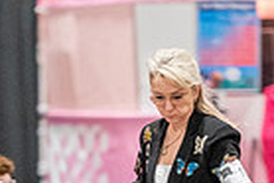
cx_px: 156
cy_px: 274
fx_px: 6347
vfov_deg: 1.7
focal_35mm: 833
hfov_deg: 2.5
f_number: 2.8
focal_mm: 200
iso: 8000
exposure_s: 1/250
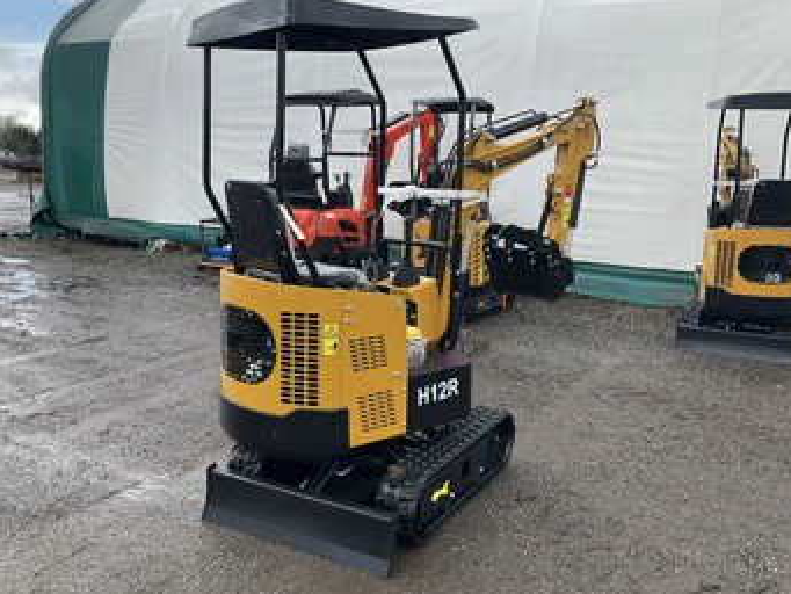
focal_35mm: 34
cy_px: 290
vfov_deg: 41.8
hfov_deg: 53.8
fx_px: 777
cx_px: 350
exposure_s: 1/1098
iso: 25
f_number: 1.8
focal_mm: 3
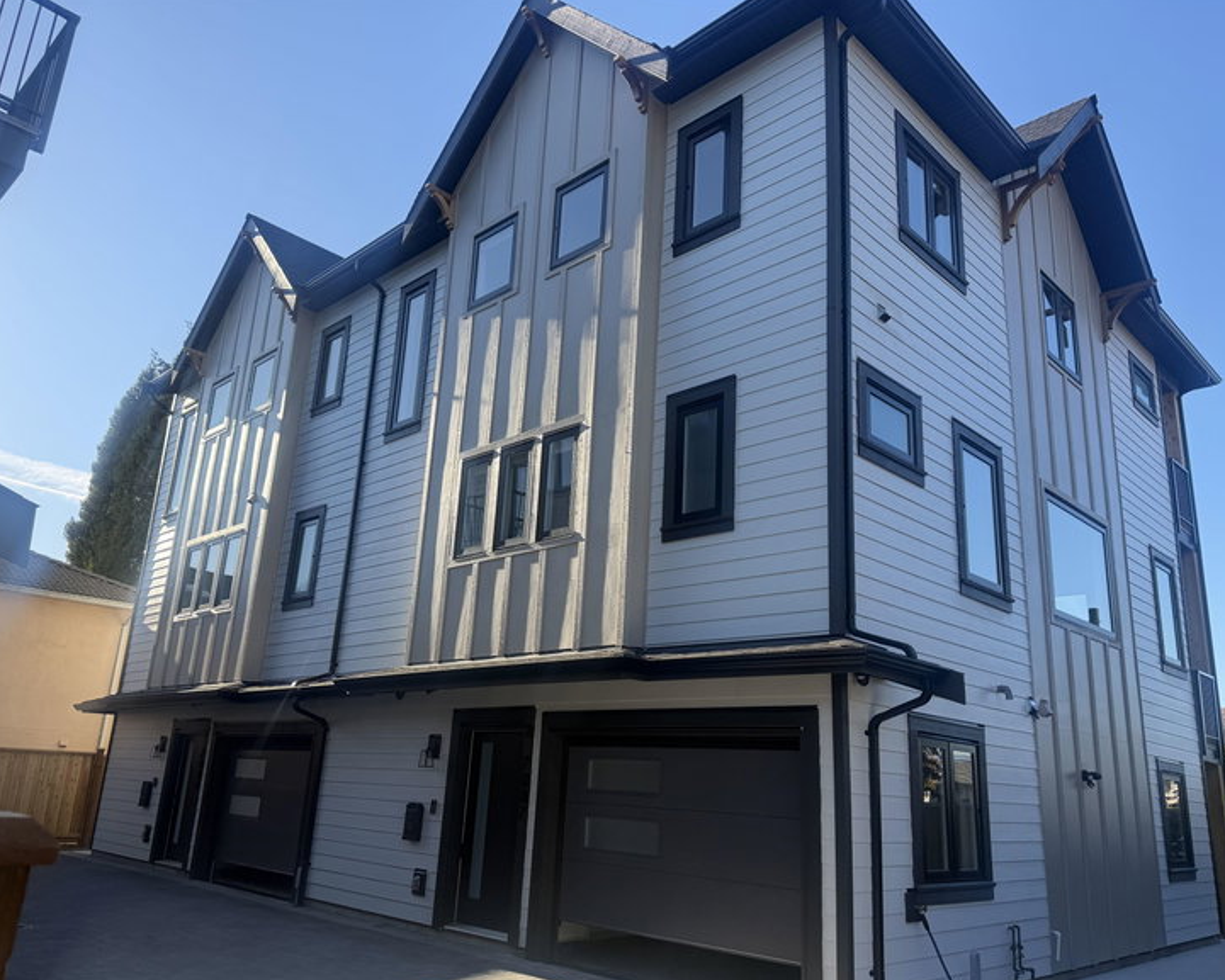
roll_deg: -3.5
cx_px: 610
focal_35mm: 26
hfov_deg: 66.0
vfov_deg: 54.9
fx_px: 943
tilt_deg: +15.7
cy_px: 503
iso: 100
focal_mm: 6.76
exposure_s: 1/2053
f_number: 1.78
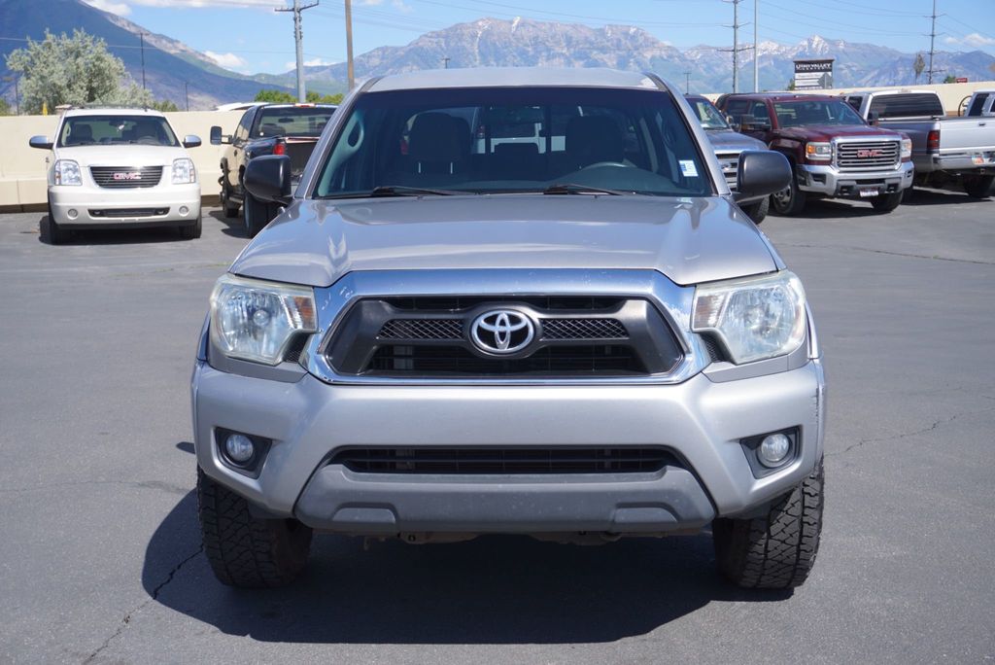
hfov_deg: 46.4
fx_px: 1161
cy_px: 332
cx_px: 498
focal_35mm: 42
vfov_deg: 31.9
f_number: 5
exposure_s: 1/500
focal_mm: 28
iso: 100
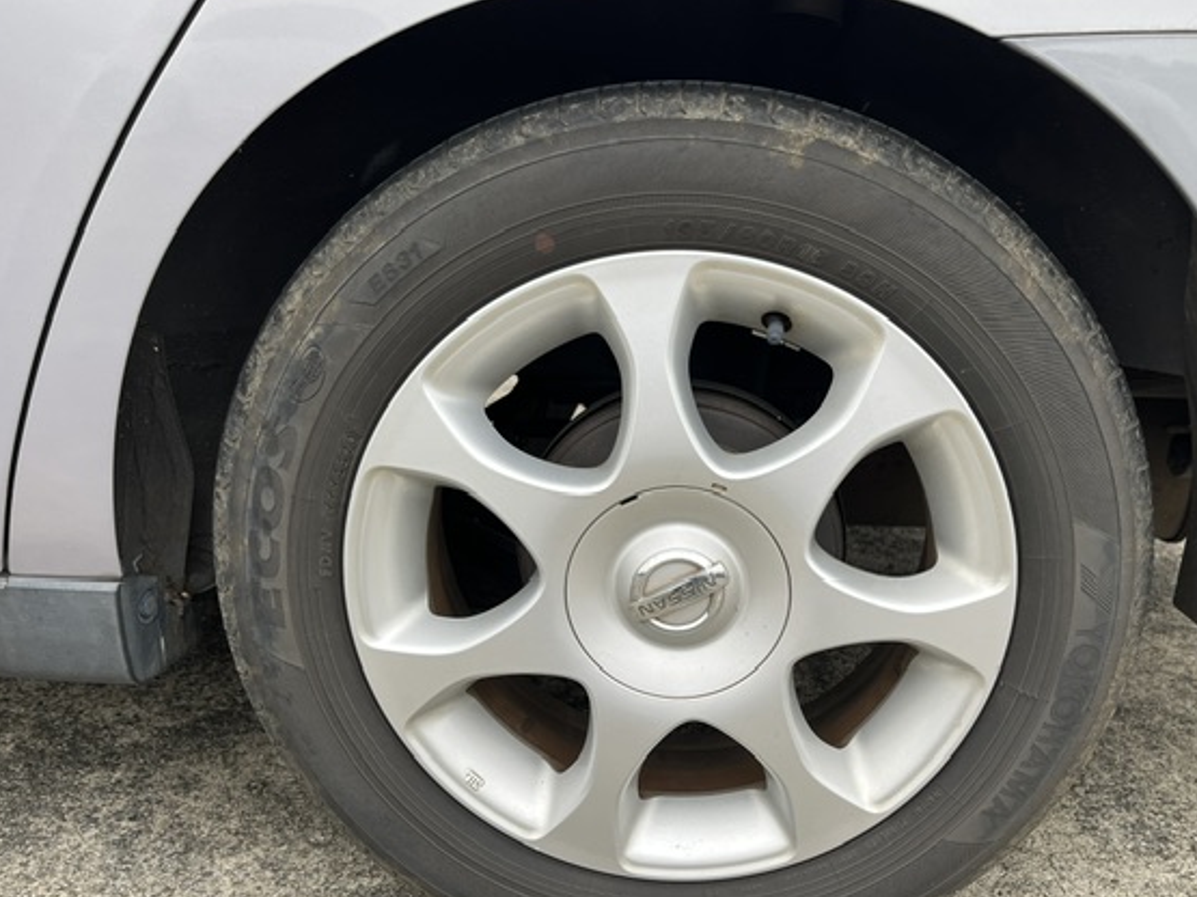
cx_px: 666
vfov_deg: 46.7
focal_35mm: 30
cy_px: 494
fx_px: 1037
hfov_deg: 59.8
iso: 50
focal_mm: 5.1
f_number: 1.6
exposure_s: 1/544
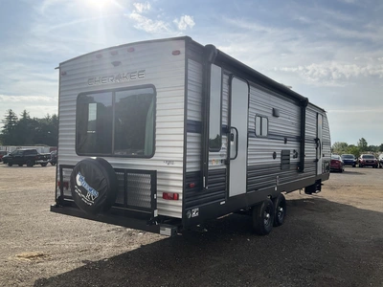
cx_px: 192
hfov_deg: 61.7
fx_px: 321
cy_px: 144
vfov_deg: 48.2
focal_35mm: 29
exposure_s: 1/3322
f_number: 1.8
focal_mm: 3
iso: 25
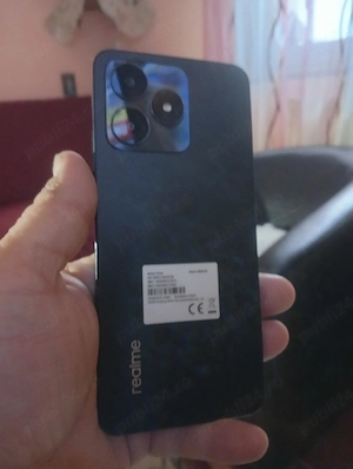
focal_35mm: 27
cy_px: 234
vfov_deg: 65.2
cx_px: 176
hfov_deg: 51.5
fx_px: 366
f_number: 1.8
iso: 4584
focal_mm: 3.98
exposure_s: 1/14.3
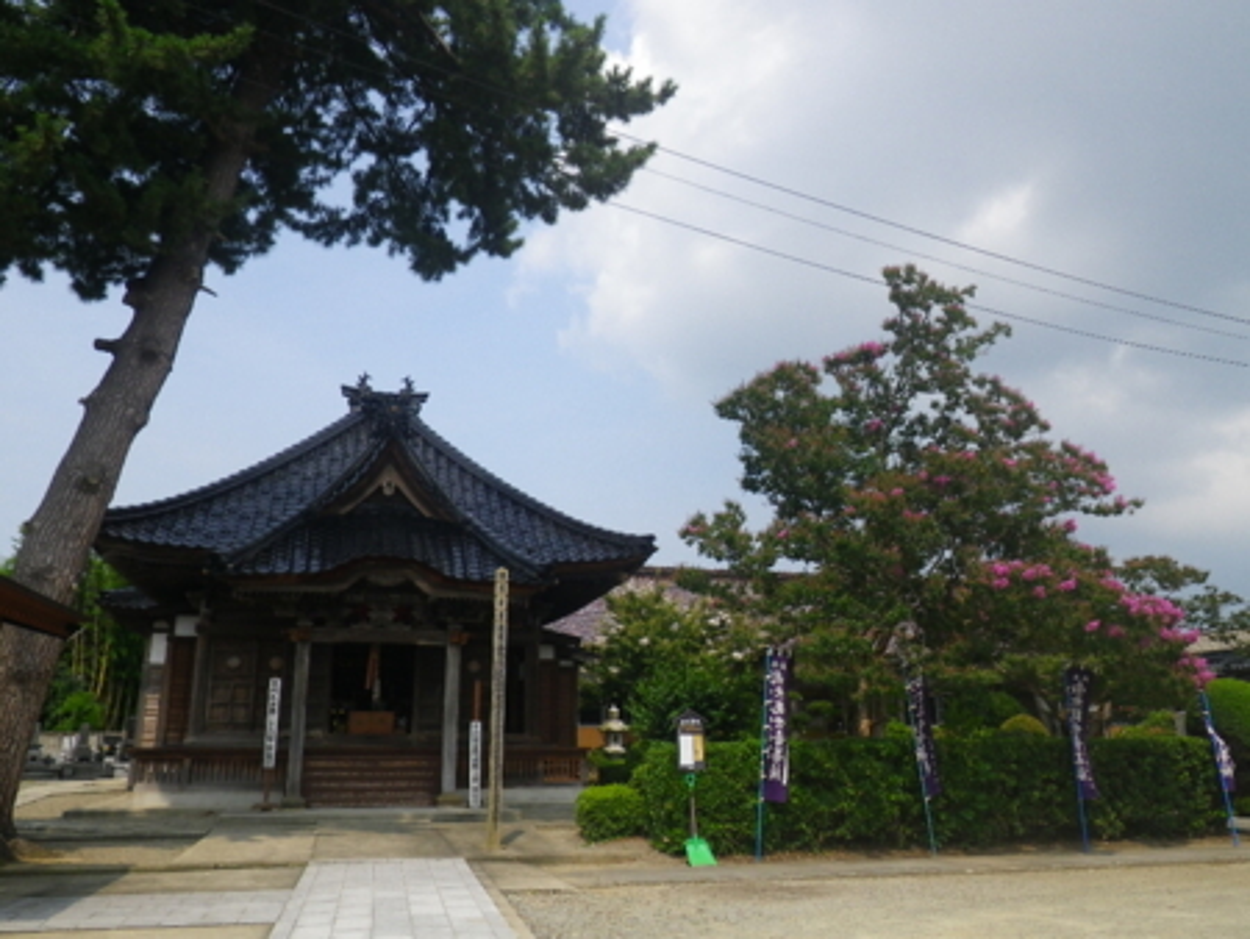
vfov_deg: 49.8
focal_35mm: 28
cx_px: 625
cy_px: 470
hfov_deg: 63.4
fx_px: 1012
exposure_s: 1/640
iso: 80
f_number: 4.2
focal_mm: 5
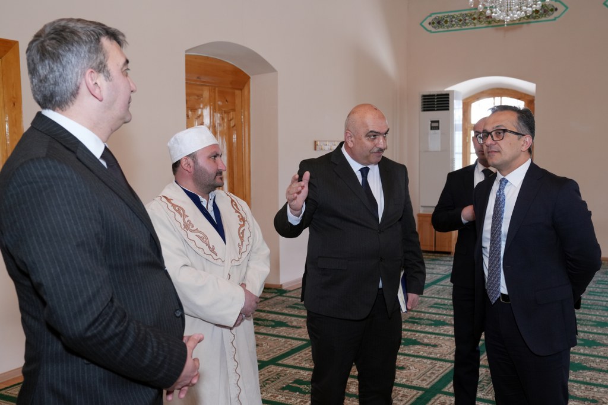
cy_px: 202
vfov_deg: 36.9
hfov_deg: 53.1
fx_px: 608
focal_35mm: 36
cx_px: 304
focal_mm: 36
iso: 800
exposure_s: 1/200
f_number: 5
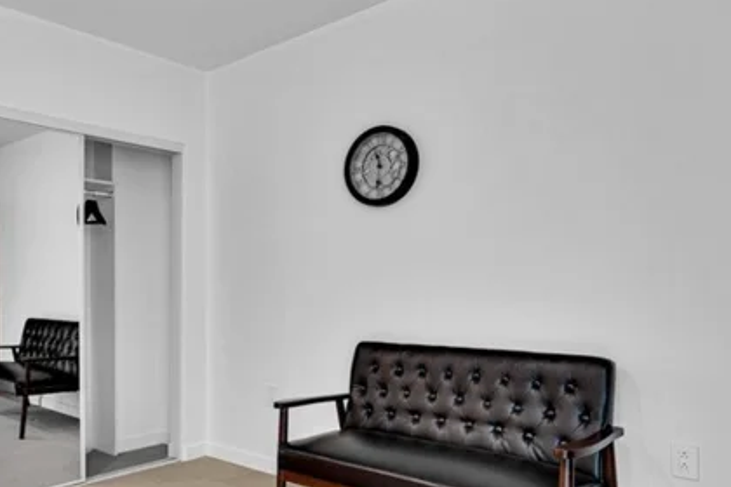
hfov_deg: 63.2
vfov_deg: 46.3
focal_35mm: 28
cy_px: 280
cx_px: 223
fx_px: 569
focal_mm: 14
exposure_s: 1/15
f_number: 8
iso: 100
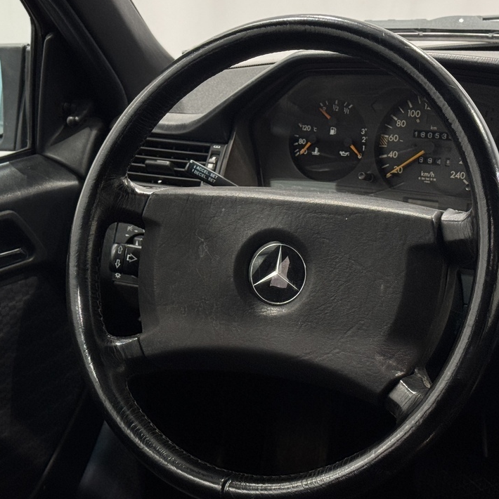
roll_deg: +1.7
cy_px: 226
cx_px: 167
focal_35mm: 86
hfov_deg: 20.1
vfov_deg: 20.2
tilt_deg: -16.0
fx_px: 1403
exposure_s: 1/50
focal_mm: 6.76
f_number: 1.78
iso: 64
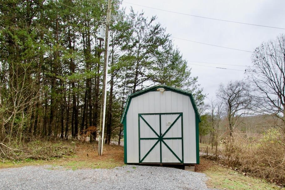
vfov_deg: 57.8
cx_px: 158
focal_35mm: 21
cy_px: 131
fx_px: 166
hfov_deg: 80.9
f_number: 8
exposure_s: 1/250
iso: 400
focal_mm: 10
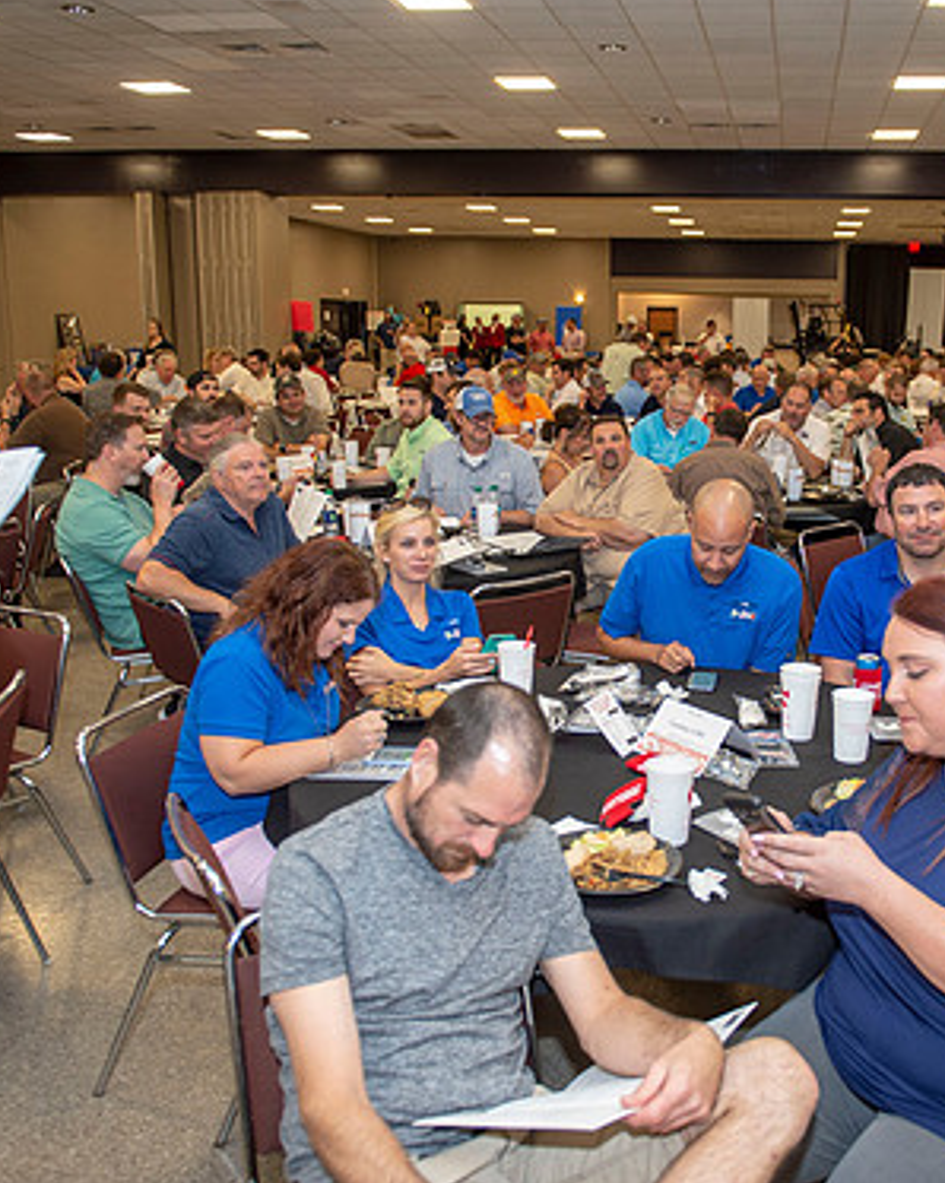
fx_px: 1225
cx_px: 669
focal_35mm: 35
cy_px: 587
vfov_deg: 51.6
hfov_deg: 41.3
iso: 800
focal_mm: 24
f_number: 3.2
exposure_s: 1/100
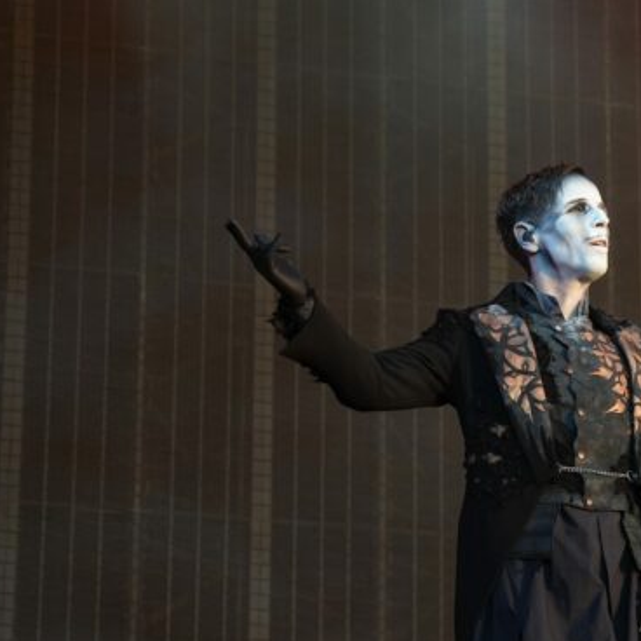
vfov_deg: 10.1
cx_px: 564
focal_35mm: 173
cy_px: 355
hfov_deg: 10.1
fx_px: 3622
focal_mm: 65
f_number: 5
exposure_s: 1/160
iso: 250
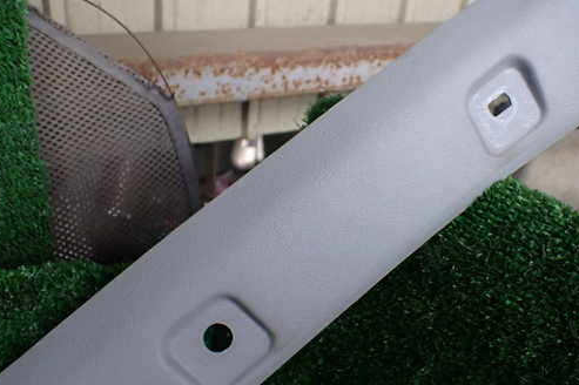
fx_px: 611
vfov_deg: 35.0
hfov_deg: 50.5
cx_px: 335
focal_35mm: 38
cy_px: 189
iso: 400
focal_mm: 5.4
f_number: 2.3
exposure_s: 1/125
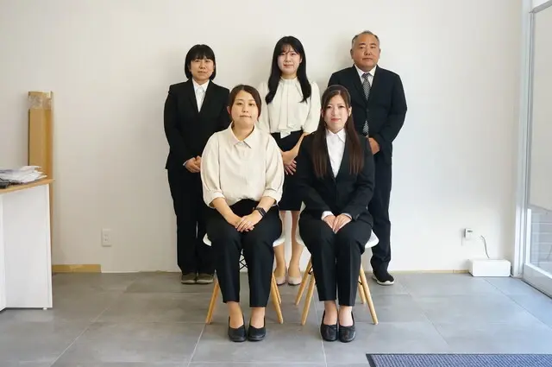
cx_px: 276
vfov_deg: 31.8
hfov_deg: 46.5
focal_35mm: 42
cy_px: 184
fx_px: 643
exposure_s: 1/60
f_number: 4.5
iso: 320
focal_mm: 28
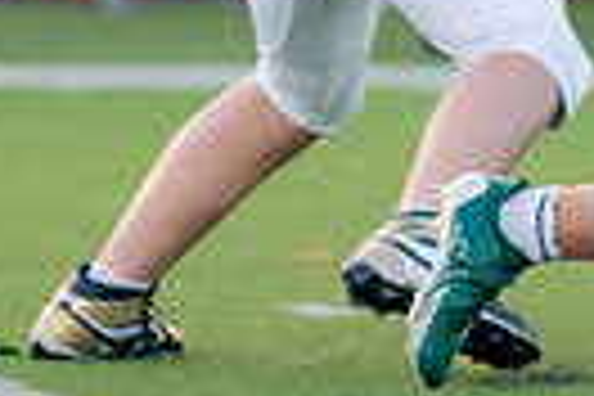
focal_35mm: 1206
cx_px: 803
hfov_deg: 1.7
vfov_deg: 1.1
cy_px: -223
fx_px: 19897
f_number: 2.8
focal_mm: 164
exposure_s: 1/1000
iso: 640
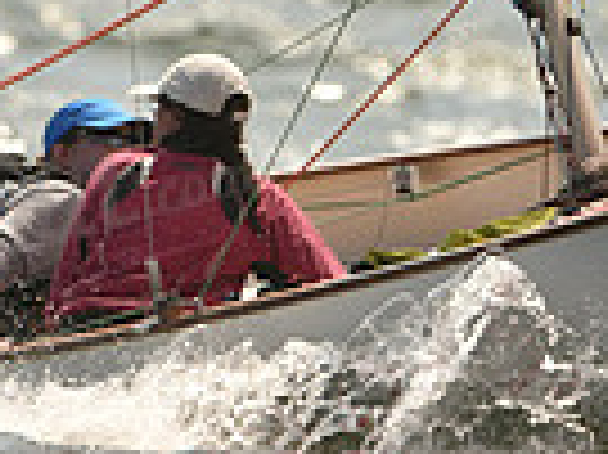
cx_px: 491
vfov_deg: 0.9
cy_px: -56
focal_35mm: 1655
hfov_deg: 1.2
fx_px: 29043
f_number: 5.6
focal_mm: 400
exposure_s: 1/2000
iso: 250
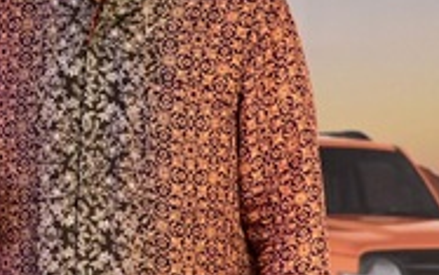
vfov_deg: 4.4
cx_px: -278
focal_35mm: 301
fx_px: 3602
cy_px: 63
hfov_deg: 6.8
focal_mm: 85
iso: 3200
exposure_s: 1/500
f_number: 2.8
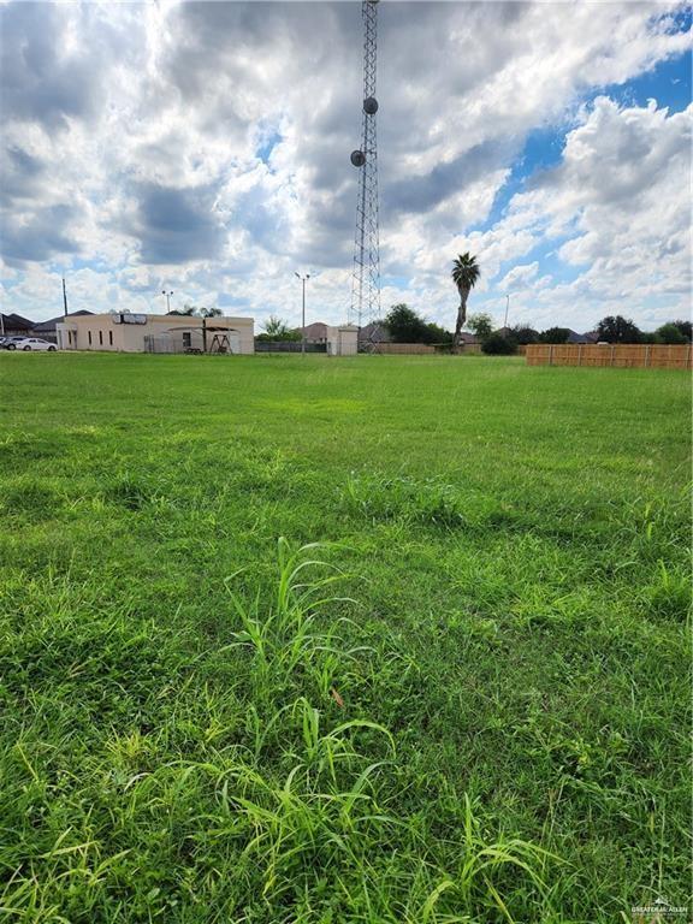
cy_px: 462
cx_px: 346
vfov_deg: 73.9
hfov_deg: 58.9
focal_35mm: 23
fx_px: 614
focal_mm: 5.4
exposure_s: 1/2985
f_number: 1.8
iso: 20
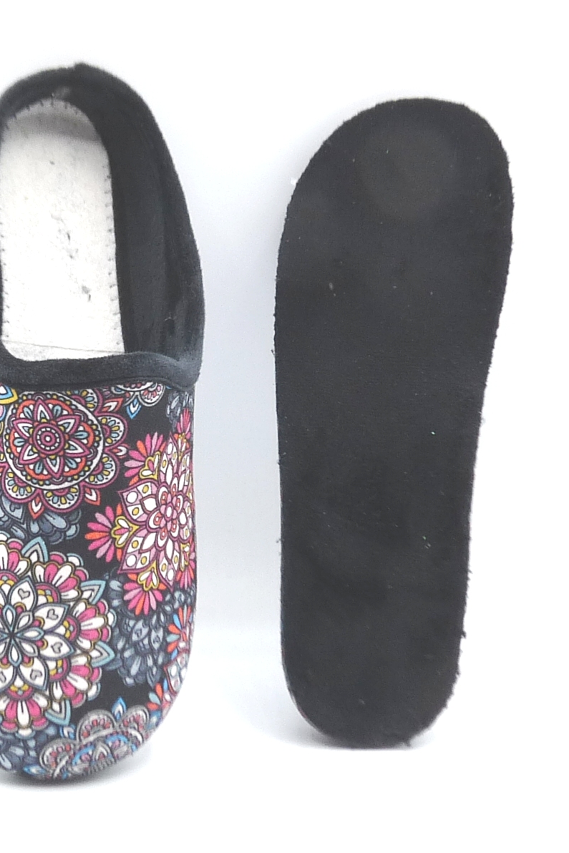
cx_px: 146
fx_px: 1588
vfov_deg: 30.1
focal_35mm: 67
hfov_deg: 20.2
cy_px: 427
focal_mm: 4.8
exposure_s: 1/125
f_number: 4
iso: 100
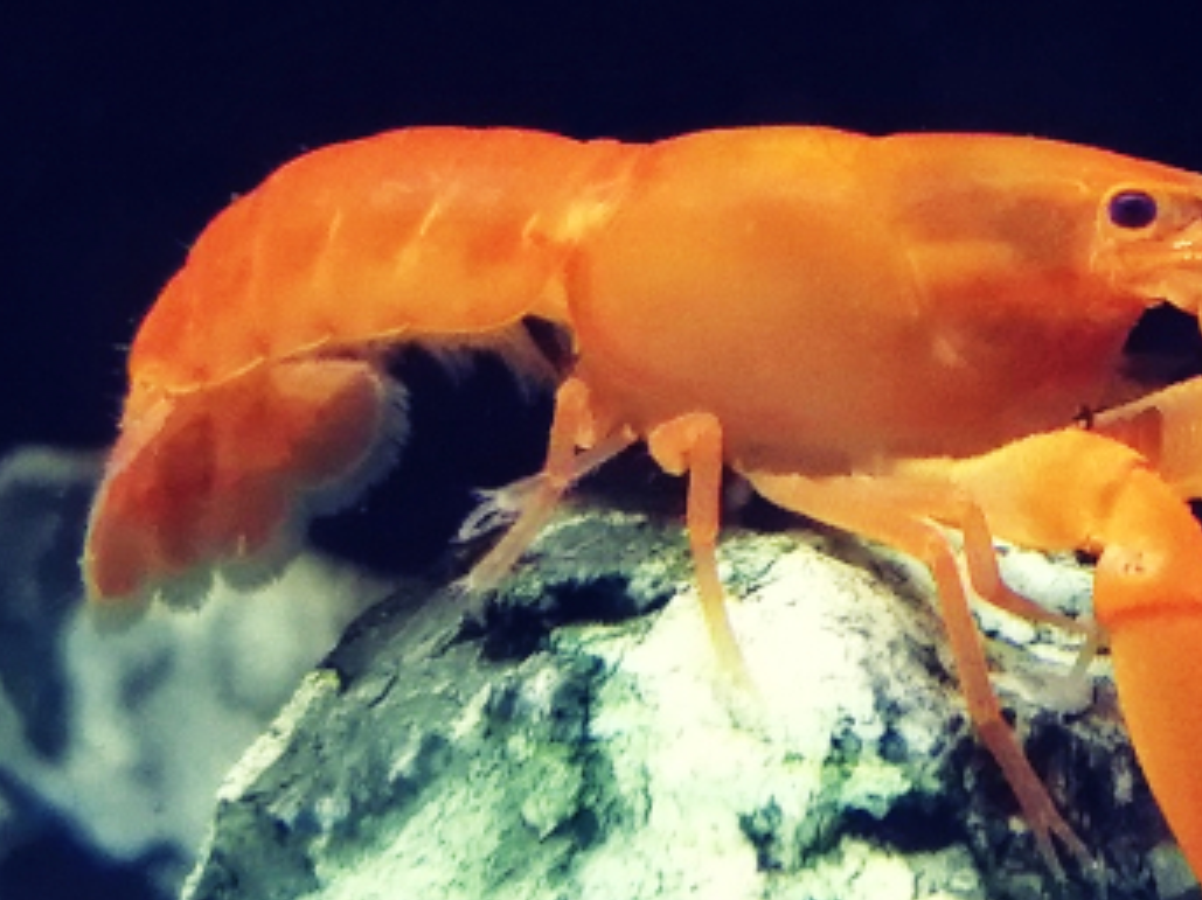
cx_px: 824
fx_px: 2916
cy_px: 417
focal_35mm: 84
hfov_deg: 23.2
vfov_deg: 17.6
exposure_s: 1/40
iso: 80
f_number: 3.2
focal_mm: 6
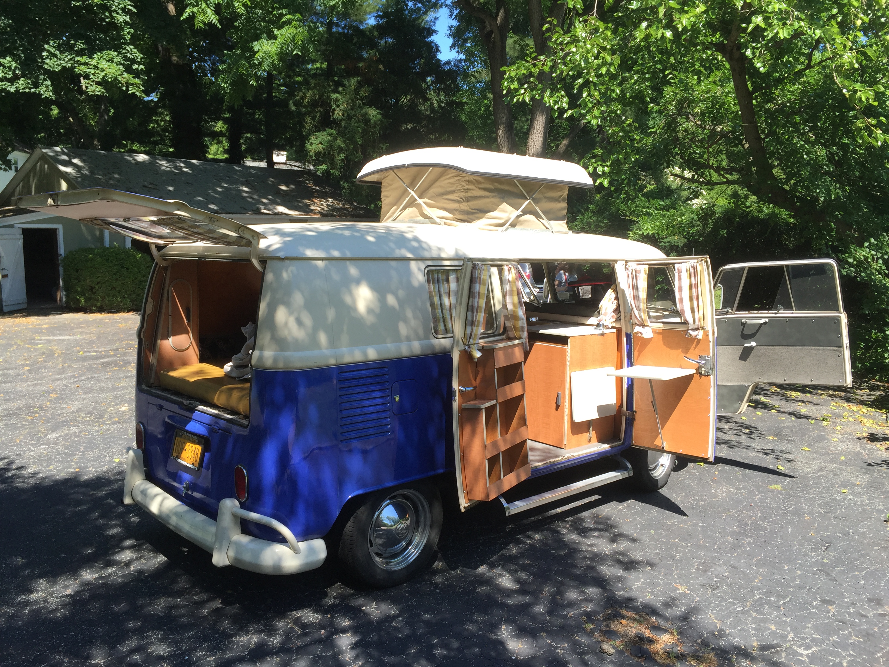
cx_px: 444
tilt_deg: -7.4
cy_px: 334
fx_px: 745
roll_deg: -1.7
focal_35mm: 29
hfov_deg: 61.7
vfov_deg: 48.2
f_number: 2.2
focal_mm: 4.15
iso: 32
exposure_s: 1/549
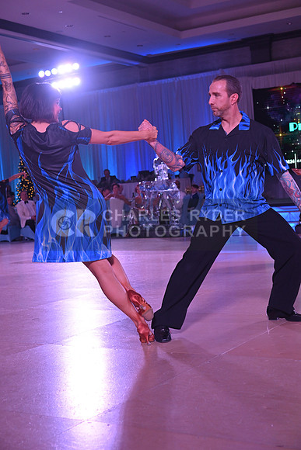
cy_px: 225
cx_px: 150
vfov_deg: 36.2
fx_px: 689
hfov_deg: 24.6
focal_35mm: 55
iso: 1400
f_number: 5
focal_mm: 55
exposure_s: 1/400
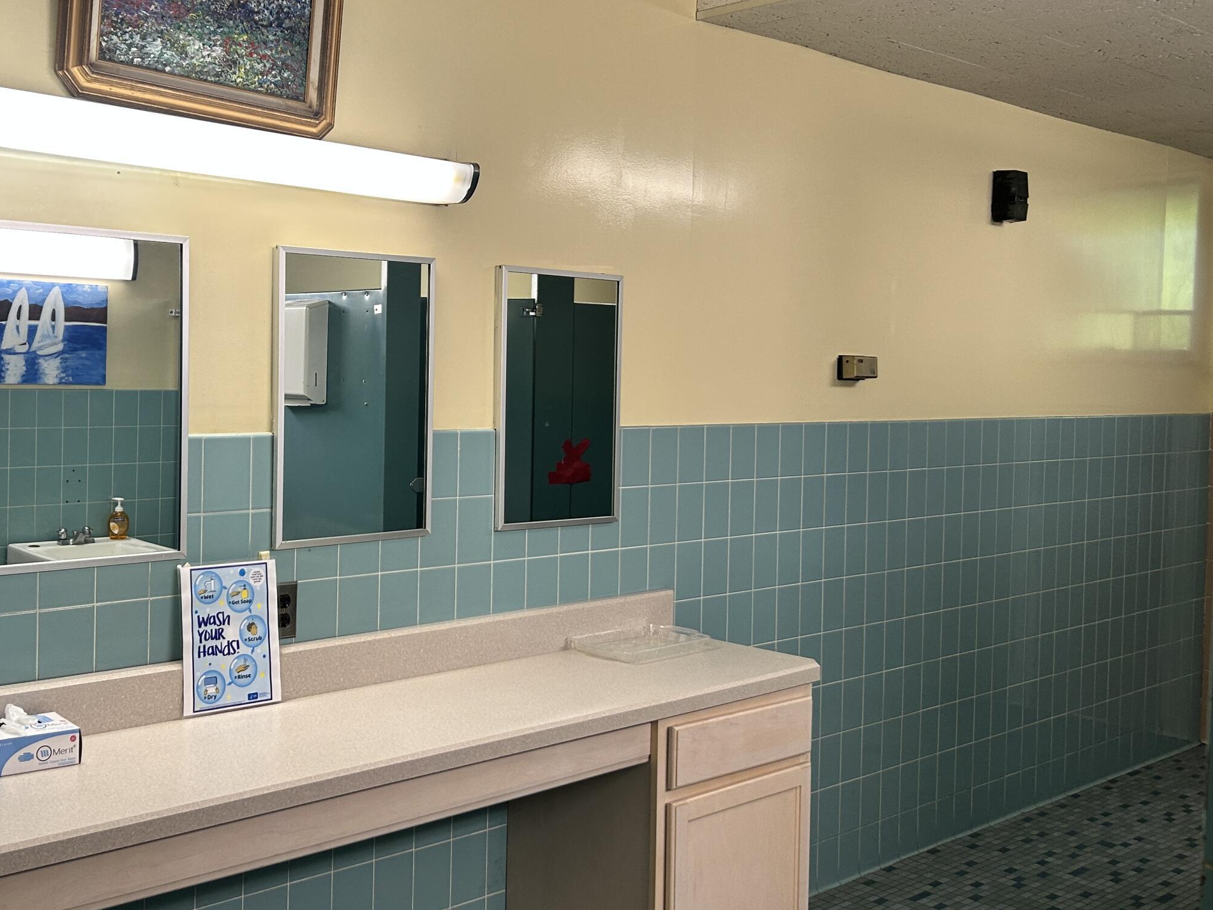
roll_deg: -1.2
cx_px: 429
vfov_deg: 36.8
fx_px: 1367
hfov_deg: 47.3
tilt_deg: -1.8
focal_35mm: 39
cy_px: 391
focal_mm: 5.7
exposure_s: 1/60
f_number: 1.5
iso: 100
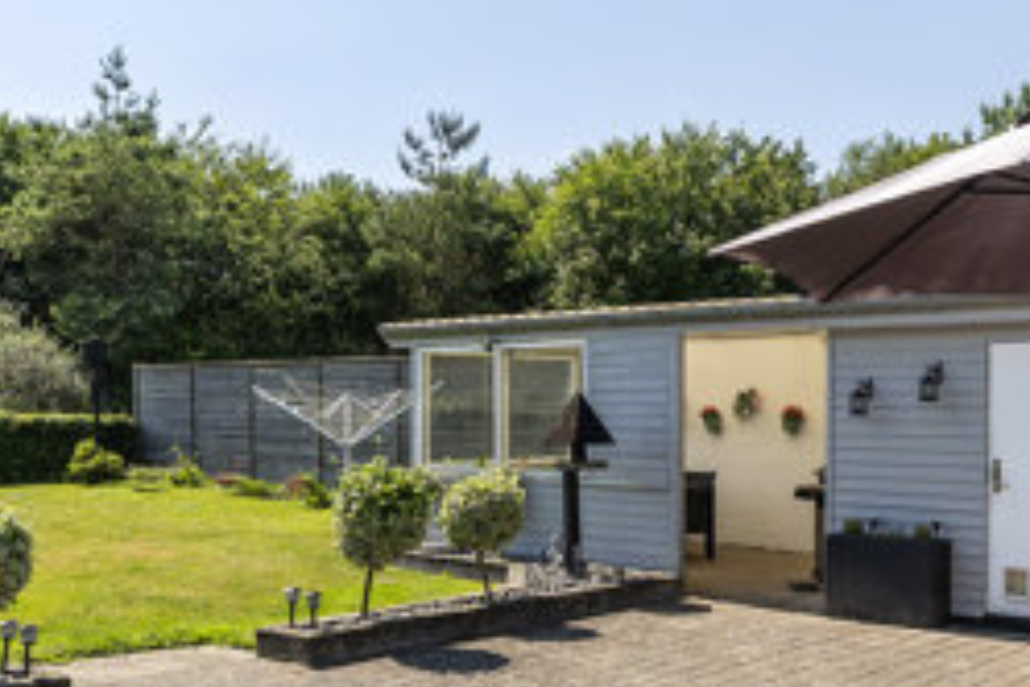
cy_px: 451
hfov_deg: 46.6
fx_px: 1190
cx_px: 612
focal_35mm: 42
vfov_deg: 32.0
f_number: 8
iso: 200
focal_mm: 11.5
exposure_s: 1/1000
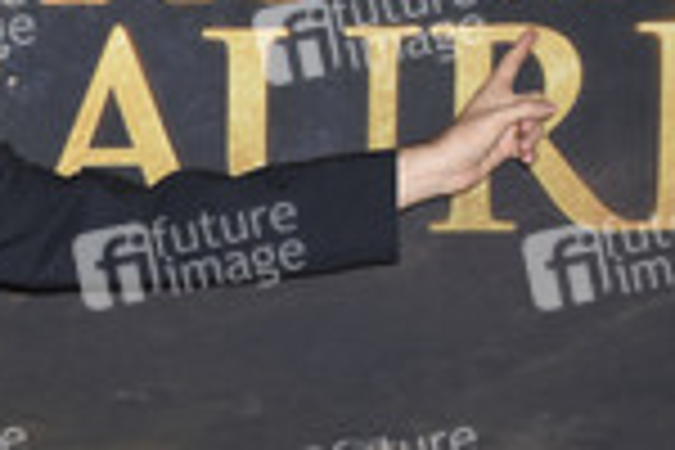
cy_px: 369
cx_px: -200
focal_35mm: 99
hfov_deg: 19.1
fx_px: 1856
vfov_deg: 13.7
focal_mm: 22
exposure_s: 1/125
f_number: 5.6
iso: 800
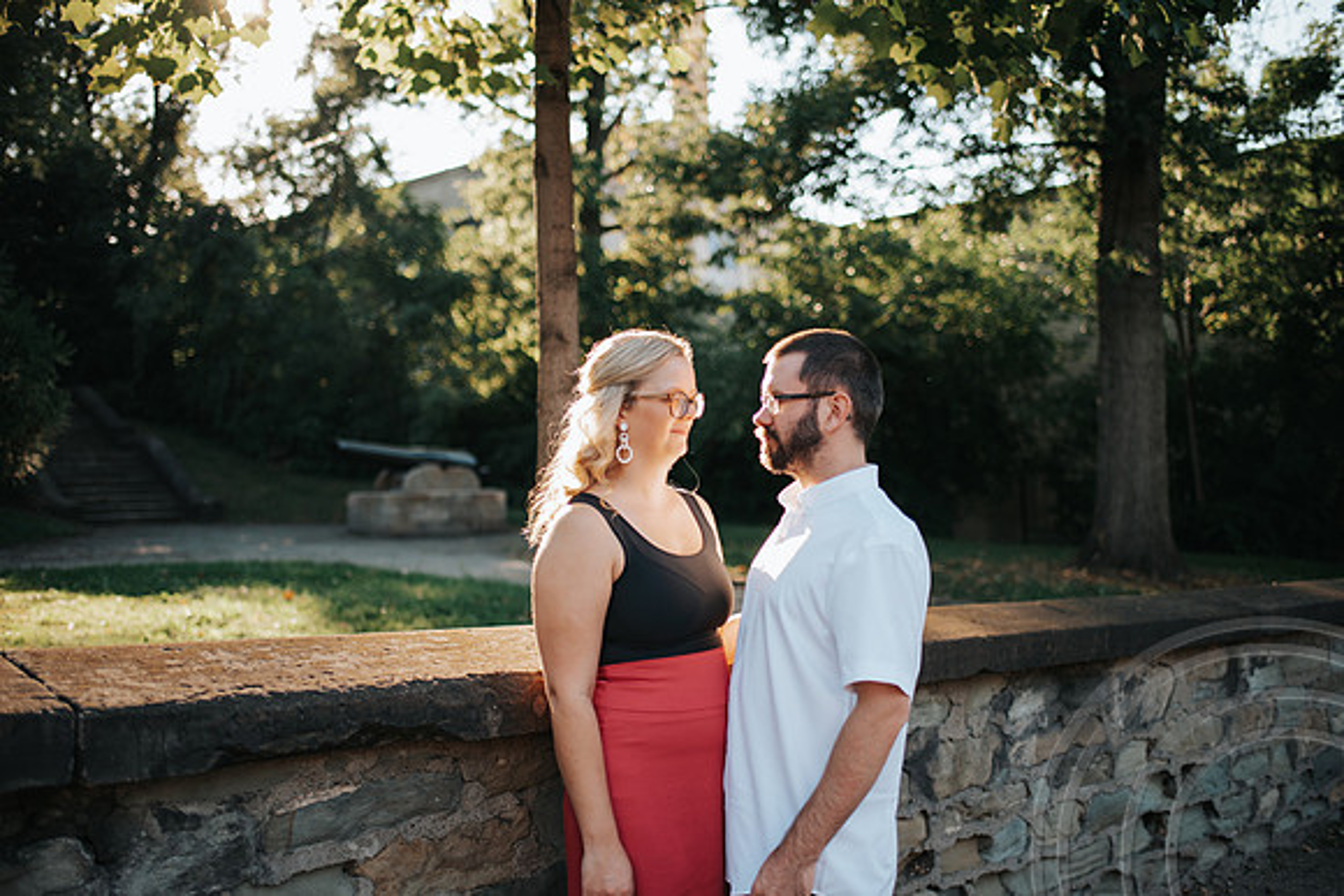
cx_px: 672
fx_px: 1307
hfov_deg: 54.4
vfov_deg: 37.9
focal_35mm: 35
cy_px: 448
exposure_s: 1/500
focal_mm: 35
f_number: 1.8
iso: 100
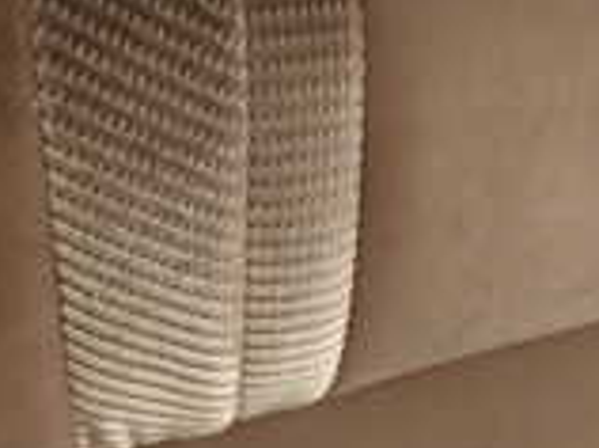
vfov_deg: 15.2
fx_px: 1641
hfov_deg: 20.5
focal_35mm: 95
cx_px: 447
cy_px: 475
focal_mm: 4.5
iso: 125
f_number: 2
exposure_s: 1/60
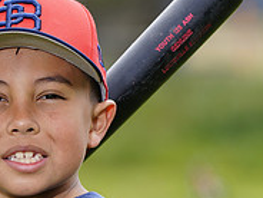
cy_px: 280
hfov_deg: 3.3
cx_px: 24
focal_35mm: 605
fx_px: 4597
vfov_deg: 2.5
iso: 100
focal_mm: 200
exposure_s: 1/250
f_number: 6.3
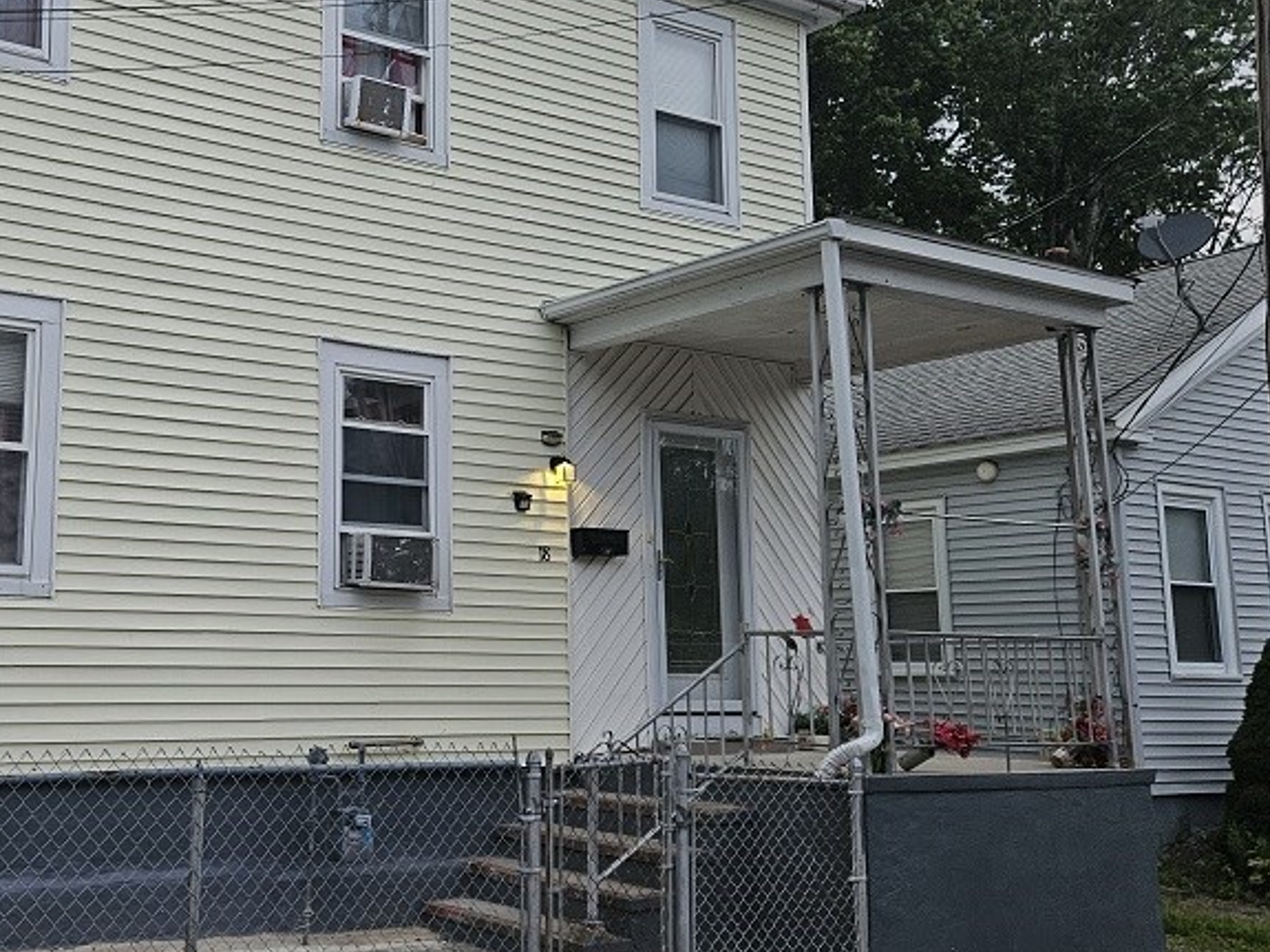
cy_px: 411
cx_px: 373
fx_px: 1467
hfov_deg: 45.7
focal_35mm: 40
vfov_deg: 35.9
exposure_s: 1/180
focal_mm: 5.4
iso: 80
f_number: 1.8
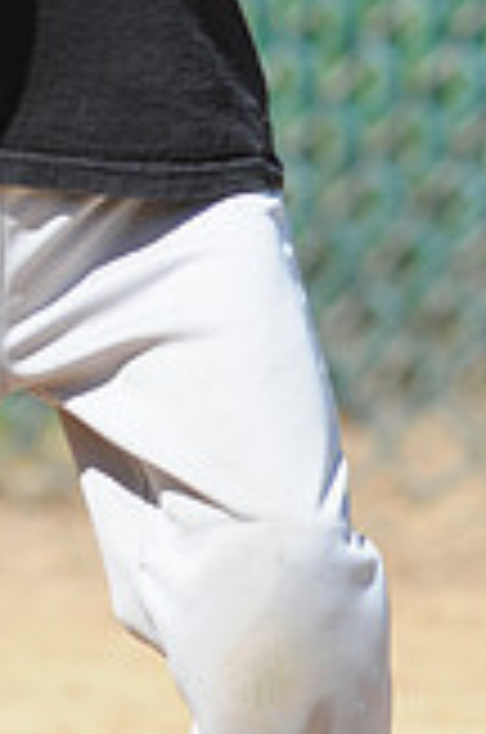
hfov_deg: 0.9
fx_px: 32597
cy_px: -513
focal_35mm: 1603
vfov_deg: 1.3
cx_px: -74
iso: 200
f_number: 4
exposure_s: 1/1000
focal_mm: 300
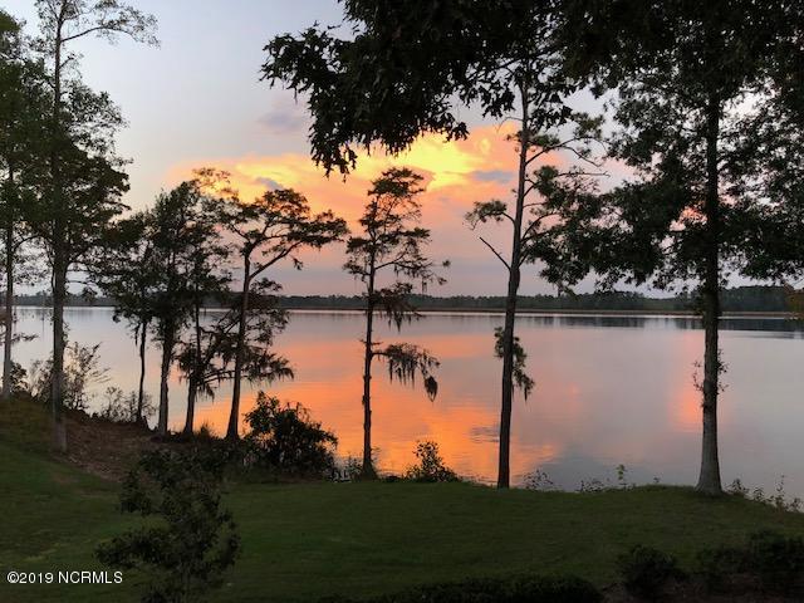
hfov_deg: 63.4
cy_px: 302
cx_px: 402
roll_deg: +0.0
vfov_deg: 49.7
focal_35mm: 28
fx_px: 650
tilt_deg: -0.3
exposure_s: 1/120
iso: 50
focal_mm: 4
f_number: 1.8
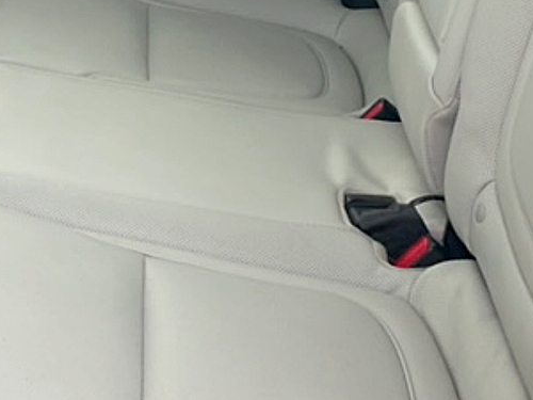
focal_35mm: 96
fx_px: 1478
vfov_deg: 15.0
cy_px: -49
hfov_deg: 20.3
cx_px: 163
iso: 20
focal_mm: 3
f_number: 1.8
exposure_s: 1/159
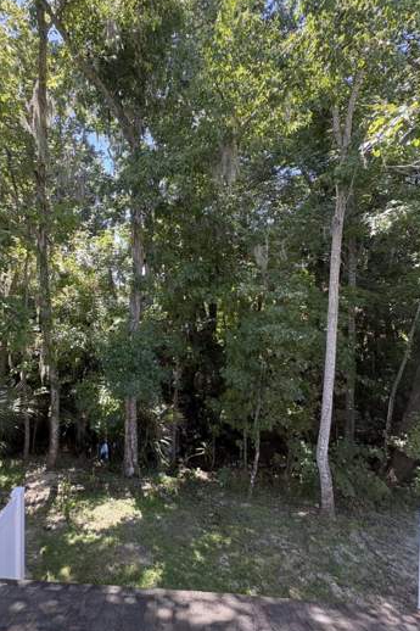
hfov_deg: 66.2
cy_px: 312
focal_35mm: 18
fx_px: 315
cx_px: 153
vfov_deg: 90.0
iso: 64
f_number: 2.2
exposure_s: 1/132
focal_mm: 2.22
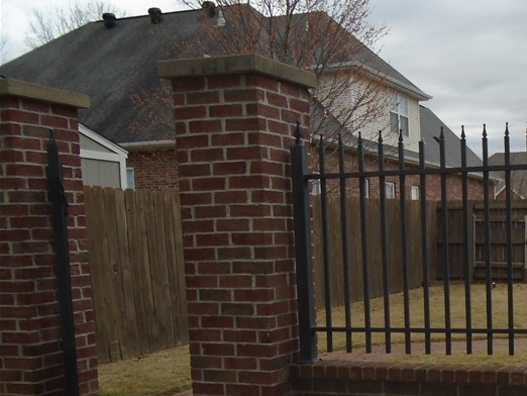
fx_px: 777
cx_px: 516
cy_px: 311
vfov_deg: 28.0
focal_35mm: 51
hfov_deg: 34.4
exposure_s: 1/1250
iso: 100
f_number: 3.2
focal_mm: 4.6
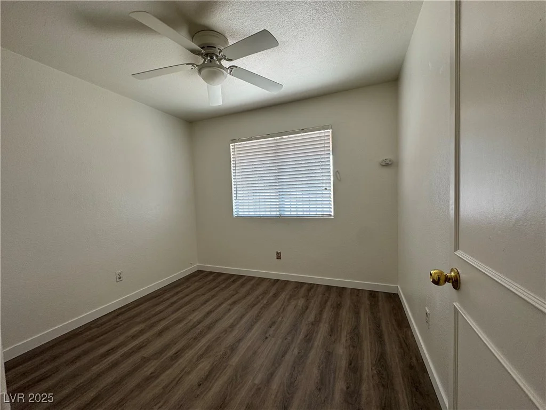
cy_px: 205
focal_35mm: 14
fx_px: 221
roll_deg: +3.0
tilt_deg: -3.2
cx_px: 273
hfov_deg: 102.1
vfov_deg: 85.7
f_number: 2.2
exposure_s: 1/120
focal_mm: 2.22
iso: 80
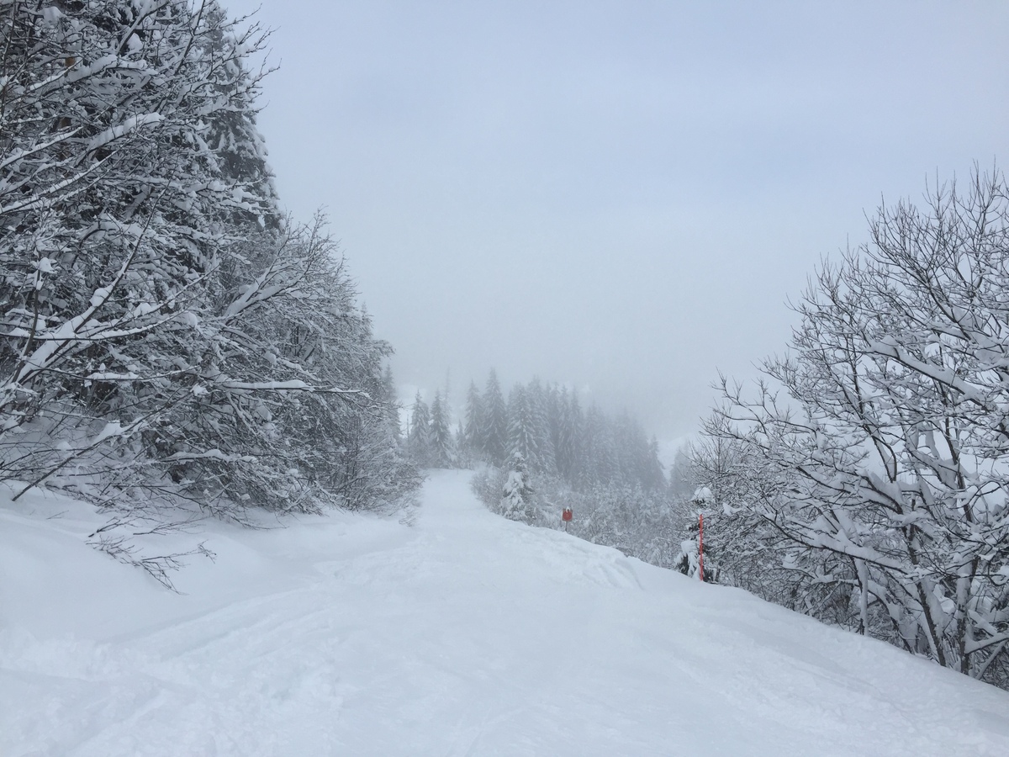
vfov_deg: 48.2
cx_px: 504
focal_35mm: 29
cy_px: 378
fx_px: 845
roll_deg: +1.6
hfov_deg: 61.7
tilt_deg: -2.0
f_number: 2.2
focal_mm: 4.15
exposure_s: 1/4950
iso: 32
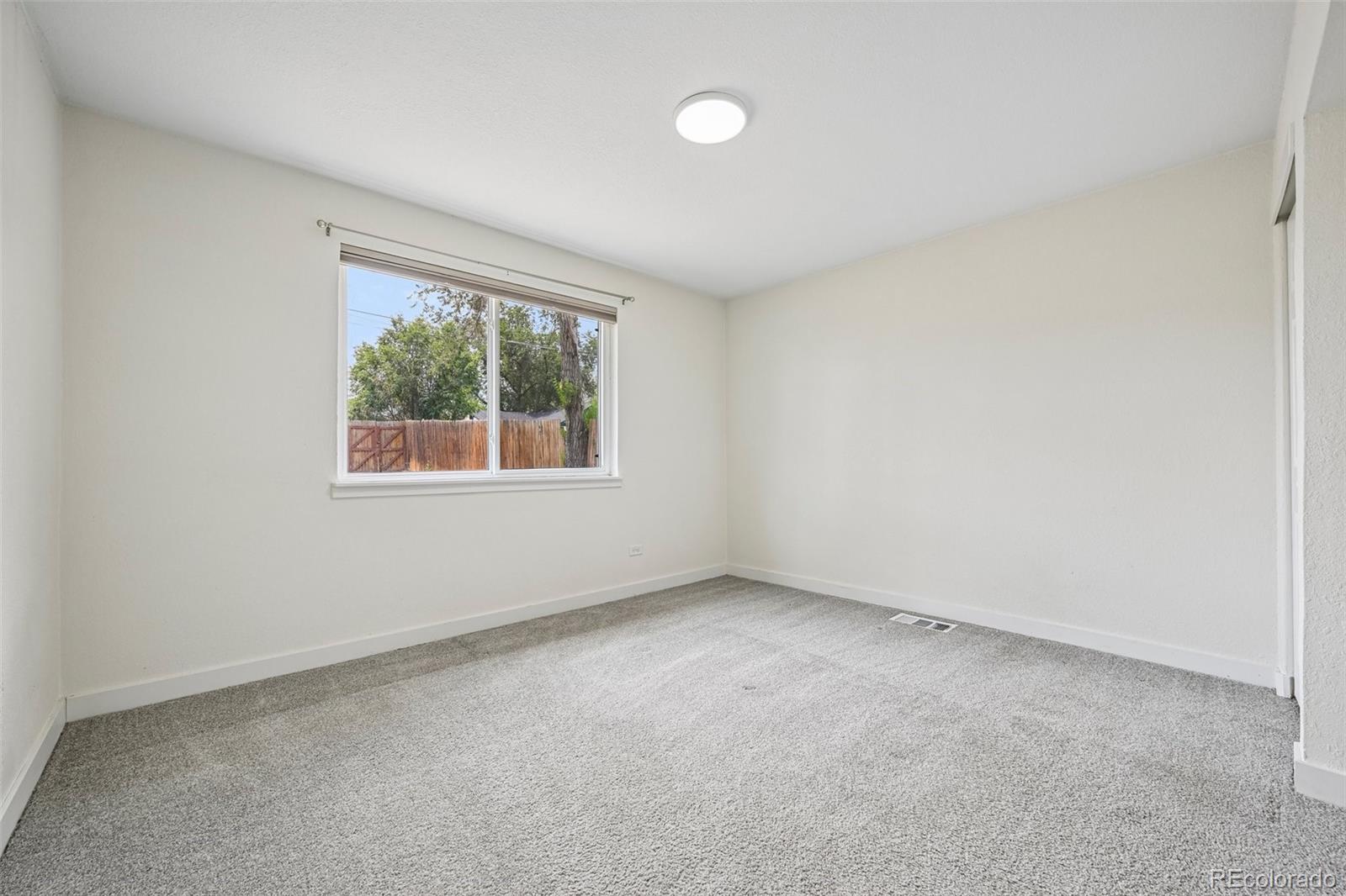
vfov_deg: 81.2
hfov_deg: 104.3
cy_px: 448
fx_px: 523
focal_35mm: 14
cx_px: 673
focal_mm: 14
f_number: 10
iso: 125
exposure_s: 1/15
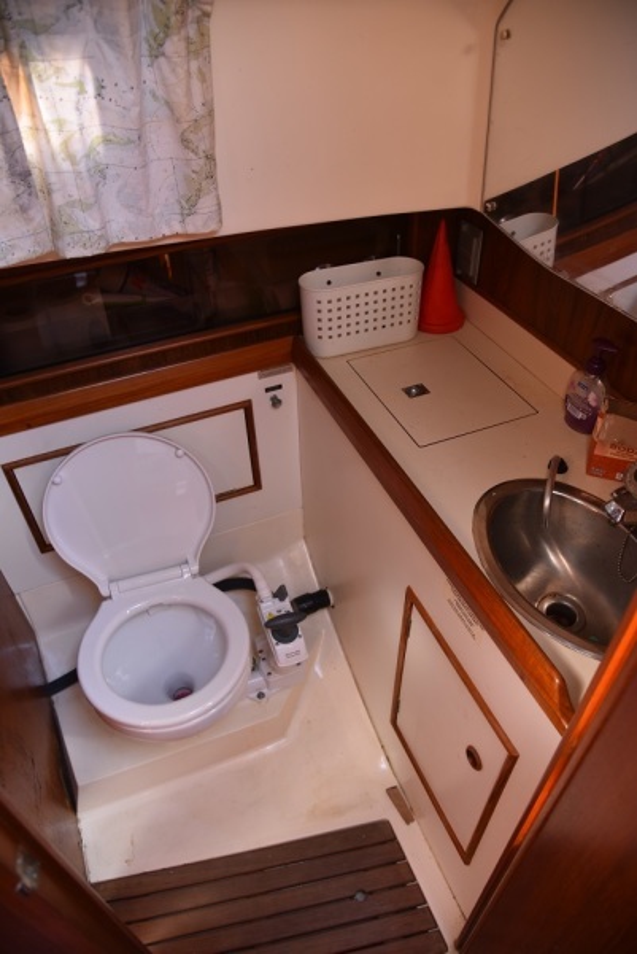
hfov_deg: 53.2
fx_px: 636
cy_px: 477
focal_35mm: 24
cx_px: 318
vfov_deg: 73.7
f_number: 4
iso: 500
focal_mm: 24
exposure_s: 1/60
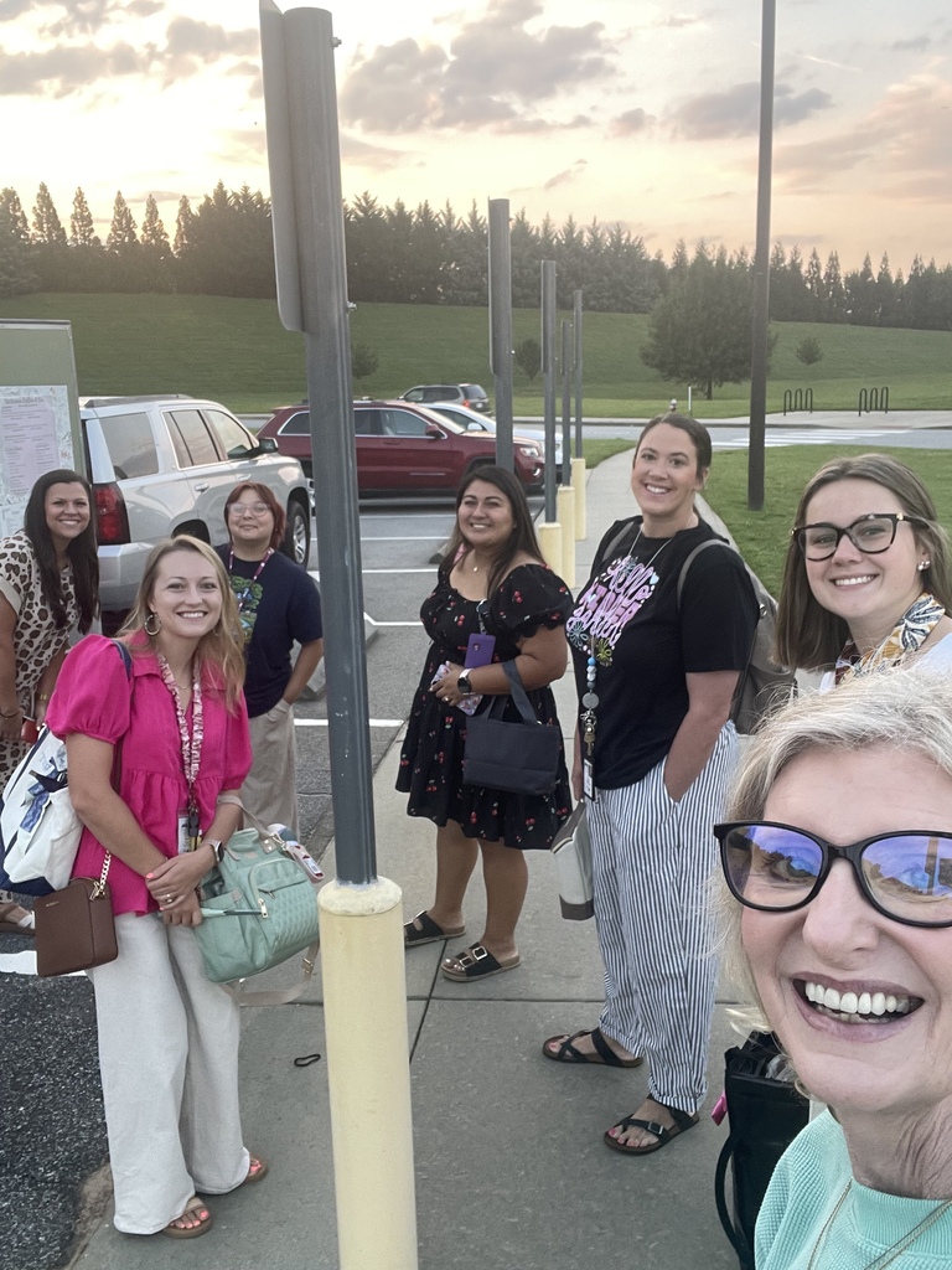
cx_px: 476
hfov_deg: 46.8
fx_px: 1100
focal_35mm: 30
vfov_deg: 60.0
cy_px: 635
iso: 100
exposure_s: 1/77
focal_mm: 2.71
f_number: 2.2
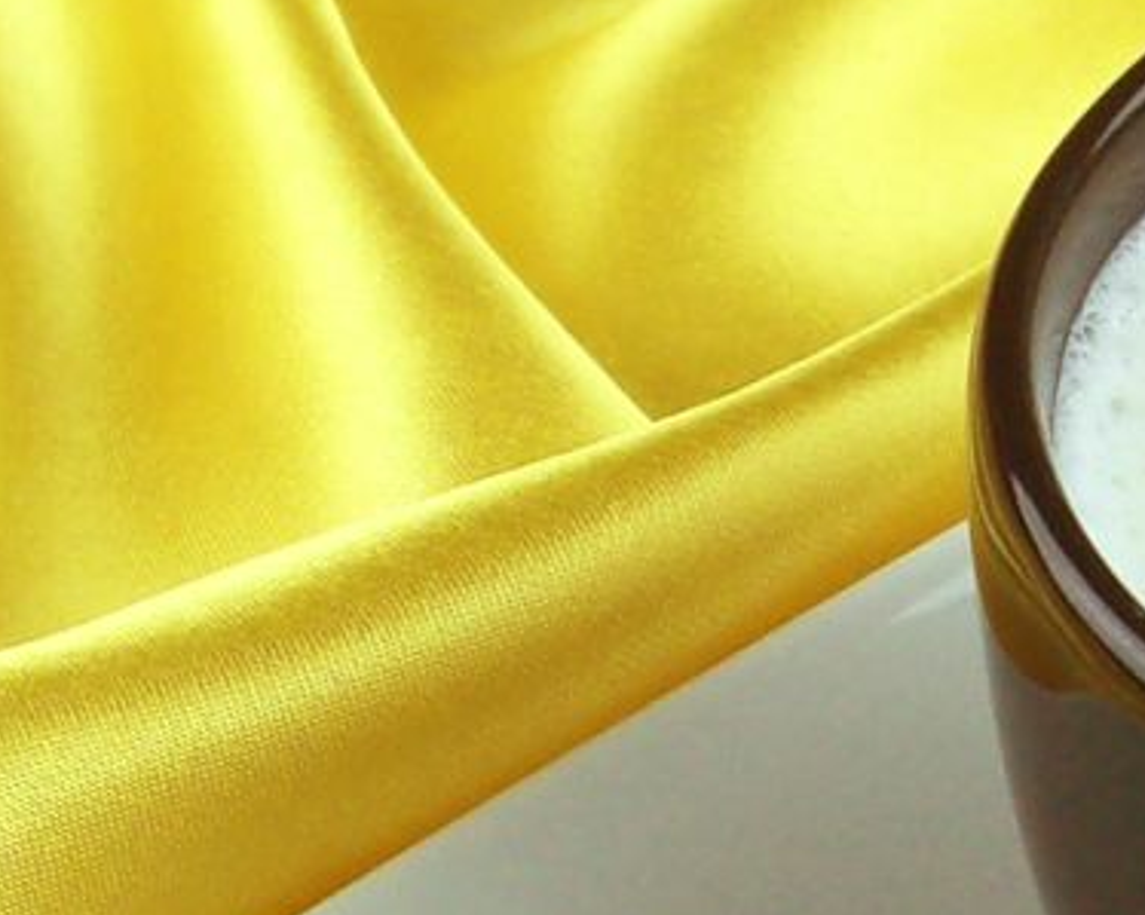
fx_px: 4303
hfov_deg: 14.8
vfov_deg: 11.8
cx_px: 1258
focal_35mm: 127
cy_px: 1239
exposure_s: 1/200
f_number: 2.8
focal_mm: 7.9
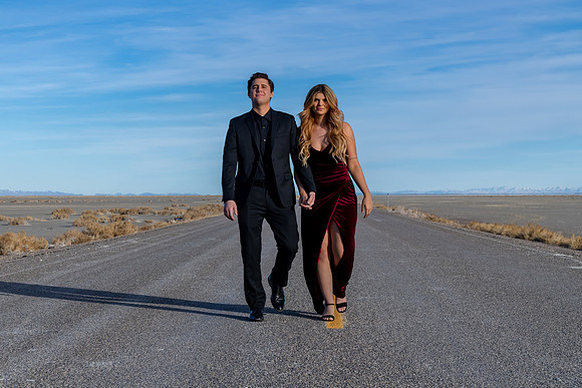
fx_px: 1151
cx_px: 225
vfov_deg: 19.1
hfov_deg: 28.3
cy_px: 156
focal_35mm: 71
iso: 200
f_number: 9
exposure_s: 1/400
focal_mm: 58
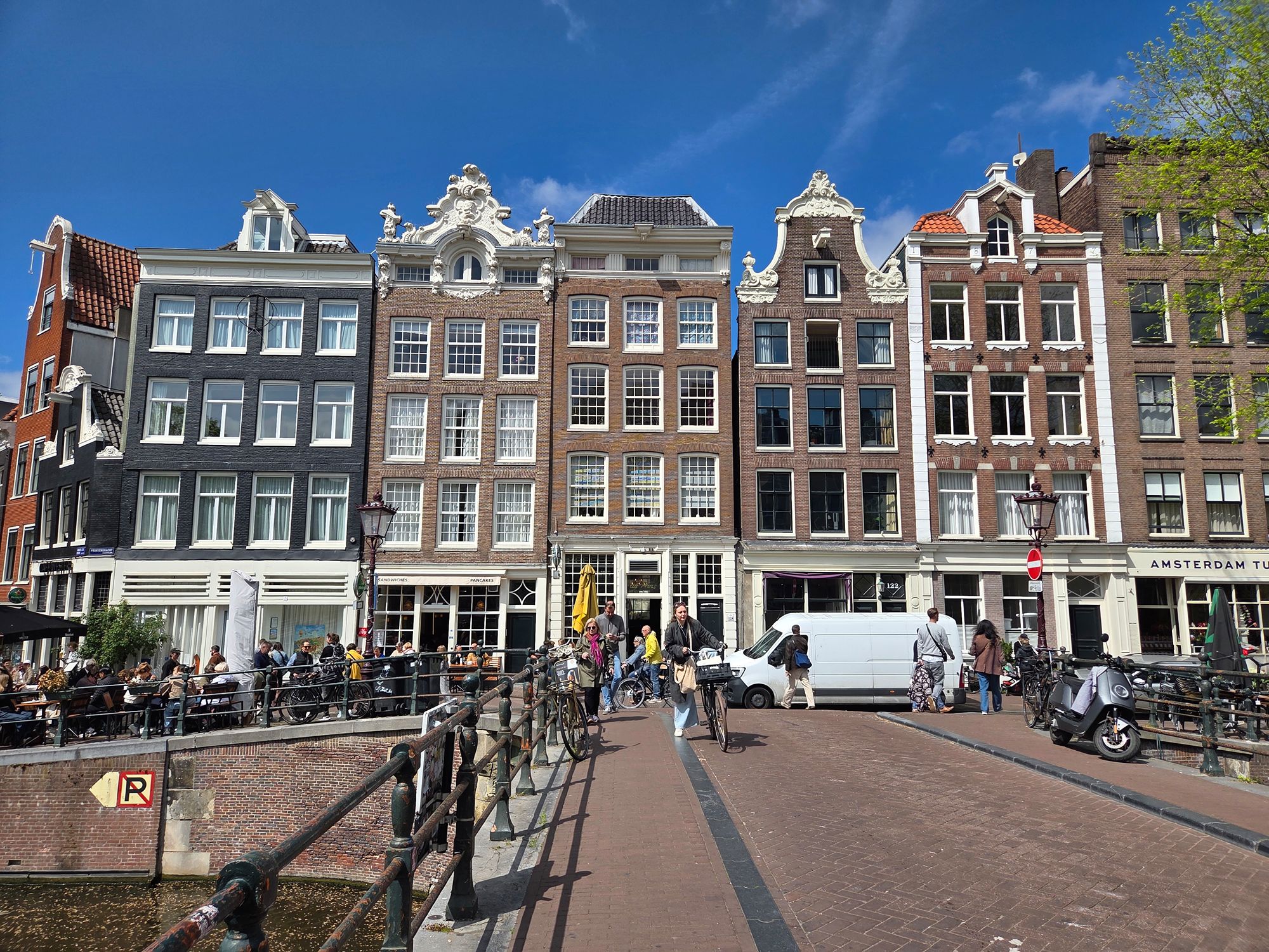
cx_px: 634
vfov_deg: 58.9
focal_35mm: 23
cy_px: 476
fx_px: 843
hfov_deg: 73.9
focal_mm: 5.4
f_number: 1.8
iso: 80
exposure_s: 1/7328
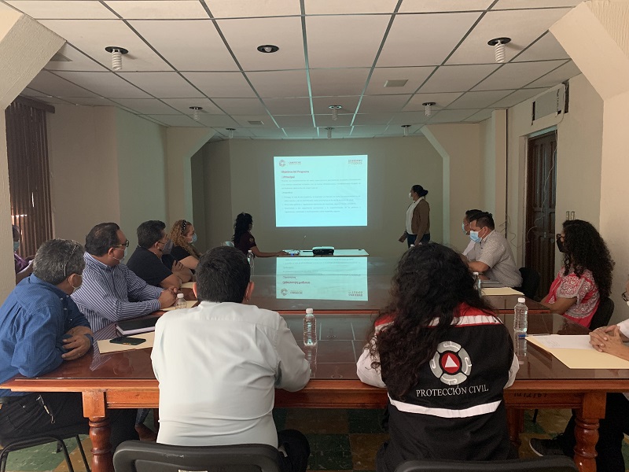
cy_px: 236
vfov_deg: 53.1
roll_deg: +1.2
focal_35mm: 26
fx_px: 472
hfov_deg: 67.3
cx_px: 314
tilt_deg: -4.4
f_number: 1.8
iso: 125
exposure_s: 1/60
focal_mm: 4.25
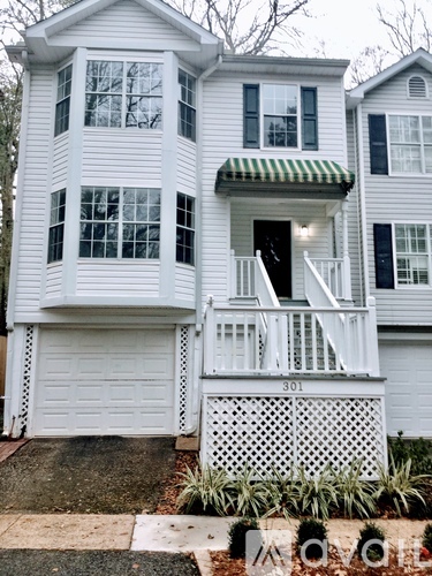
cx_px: 216
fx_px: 516
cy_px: 288
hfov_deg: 45.4
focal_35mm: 31
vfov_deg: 58.4
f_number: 2.4
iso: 32
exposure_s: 1/60
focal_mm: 3.3
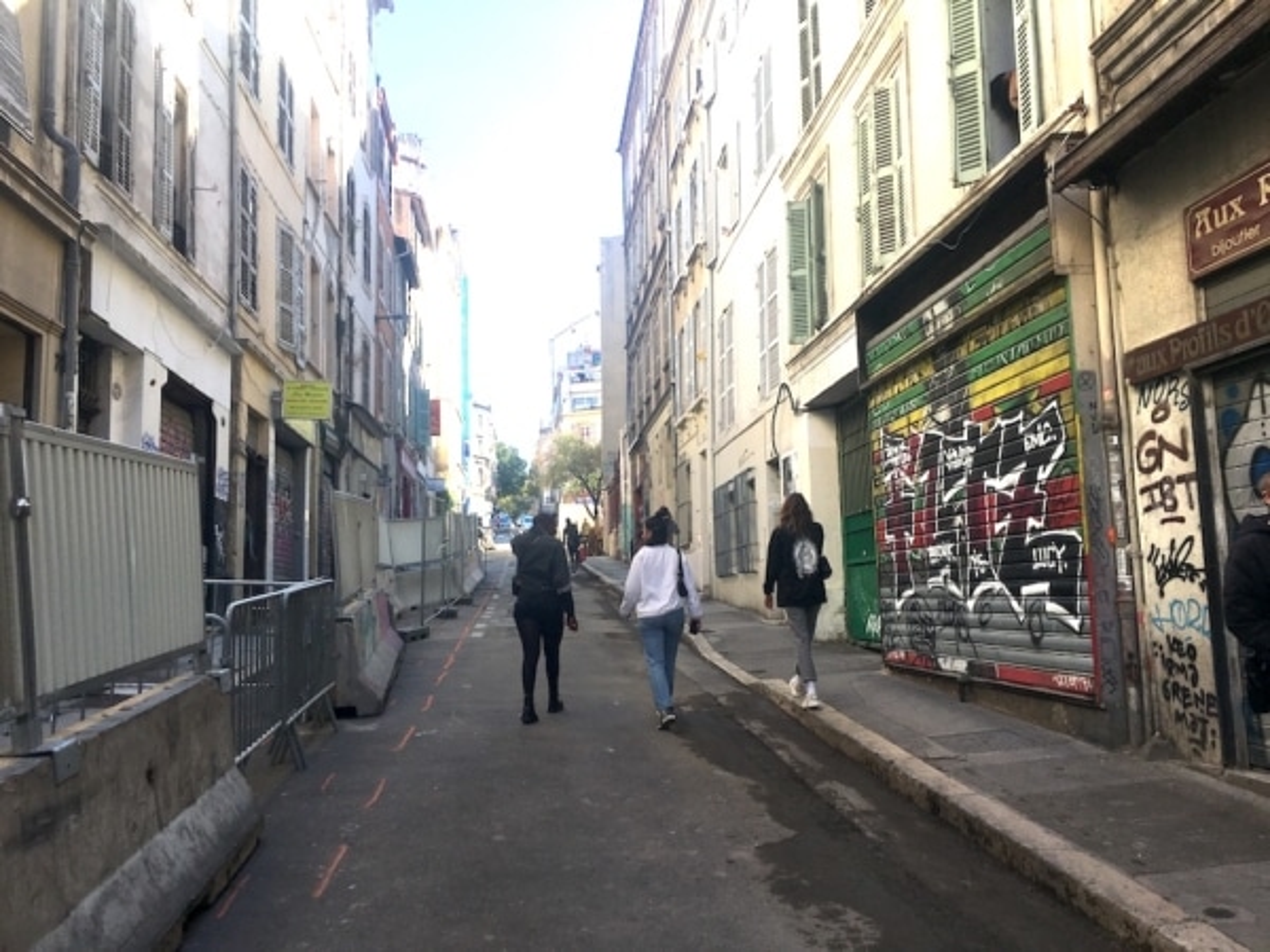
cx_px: 635
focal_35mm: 29
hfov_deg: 61.7
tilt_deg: +7.2
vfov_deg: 48.2
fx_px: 1064
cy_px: 476
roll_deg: +1.0
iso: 25
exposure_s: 1/578
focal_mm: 4.15
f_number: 2.2
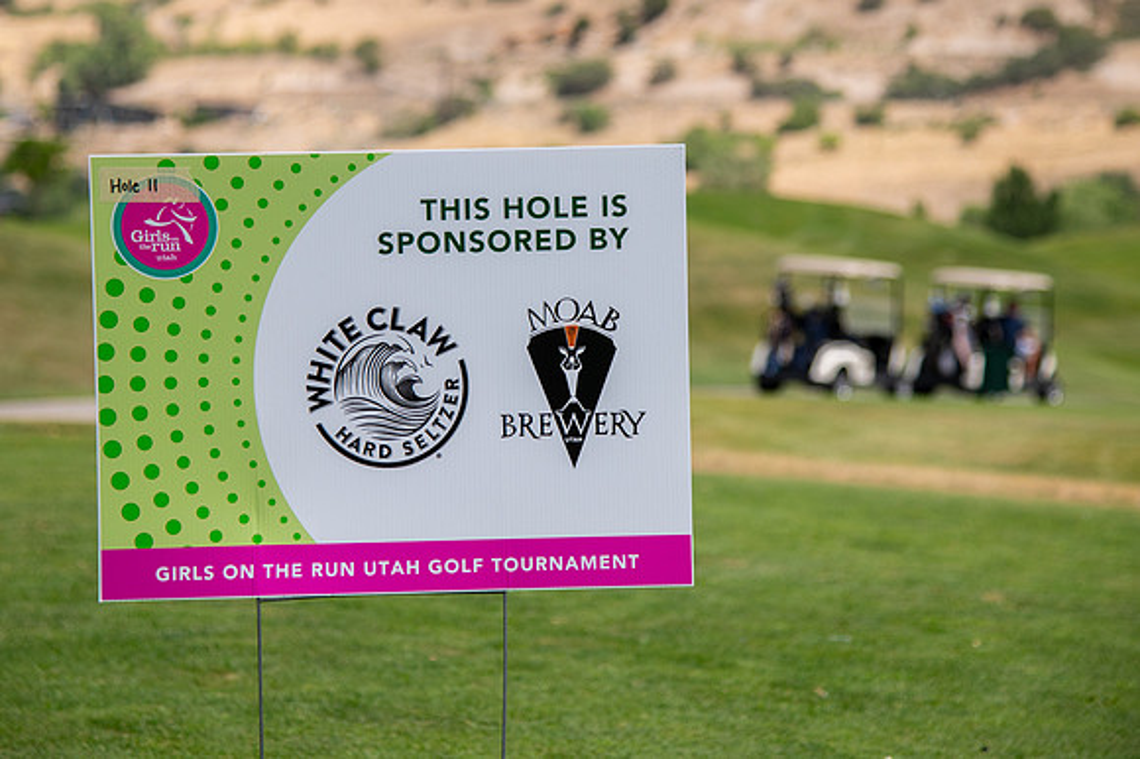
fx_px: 3214
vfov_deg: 13.4
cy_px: 265
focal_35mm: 102
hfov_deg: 20.1
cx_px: 554
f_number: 4
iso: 200
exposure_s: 1/3200
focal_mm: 78
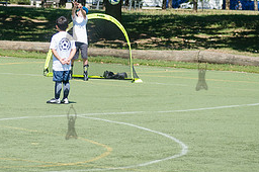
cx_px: 102
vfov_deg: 4.0
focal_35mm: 339
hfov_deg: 6.1
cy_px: 34
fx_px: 2436
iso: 200
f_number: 4
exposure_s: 1/1250
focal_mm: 100
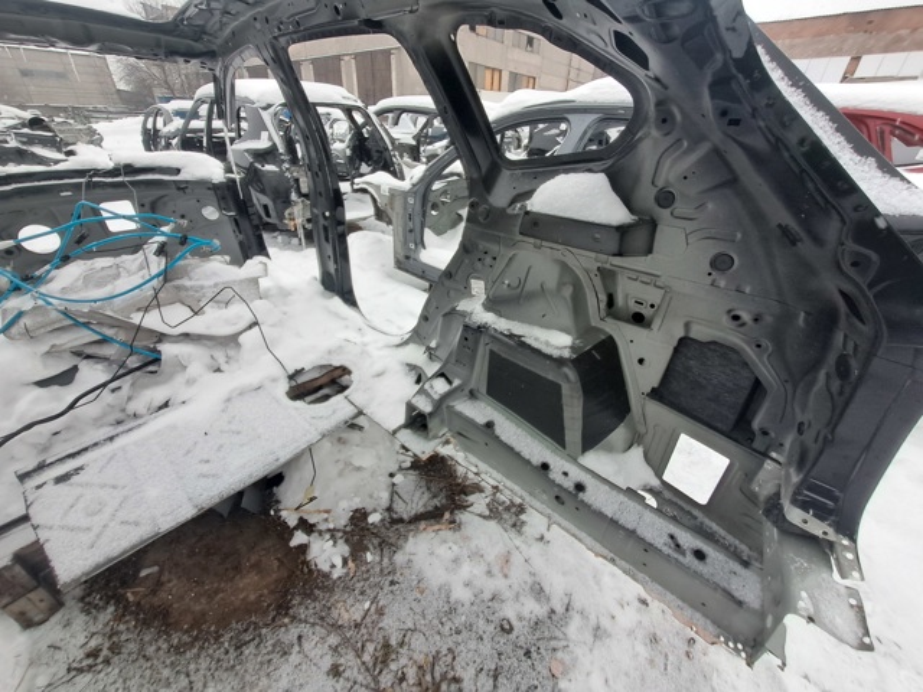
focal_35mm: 13
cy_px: 346
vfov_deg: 89.9
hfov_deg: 106.2
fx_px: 347
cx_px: 462
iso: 80
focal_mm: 1.13
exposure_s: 1/100
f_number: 2.2
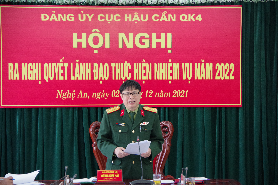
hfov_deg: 17.5
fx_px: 903
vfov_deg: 11.7
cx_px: 139
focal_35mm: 117
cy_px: 92
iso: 3200
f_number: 5.6
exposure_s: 1/125
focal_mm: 78
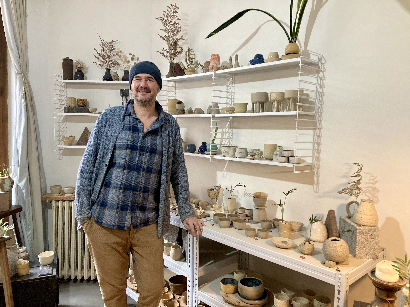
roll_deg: -1.0
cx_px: 205
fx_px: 332
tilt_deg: -3.4
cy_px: 154
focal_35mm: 28
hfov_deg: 63.4
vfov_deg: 49.7
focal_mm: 3.99
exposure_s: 1/50
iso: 160
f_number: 1.8
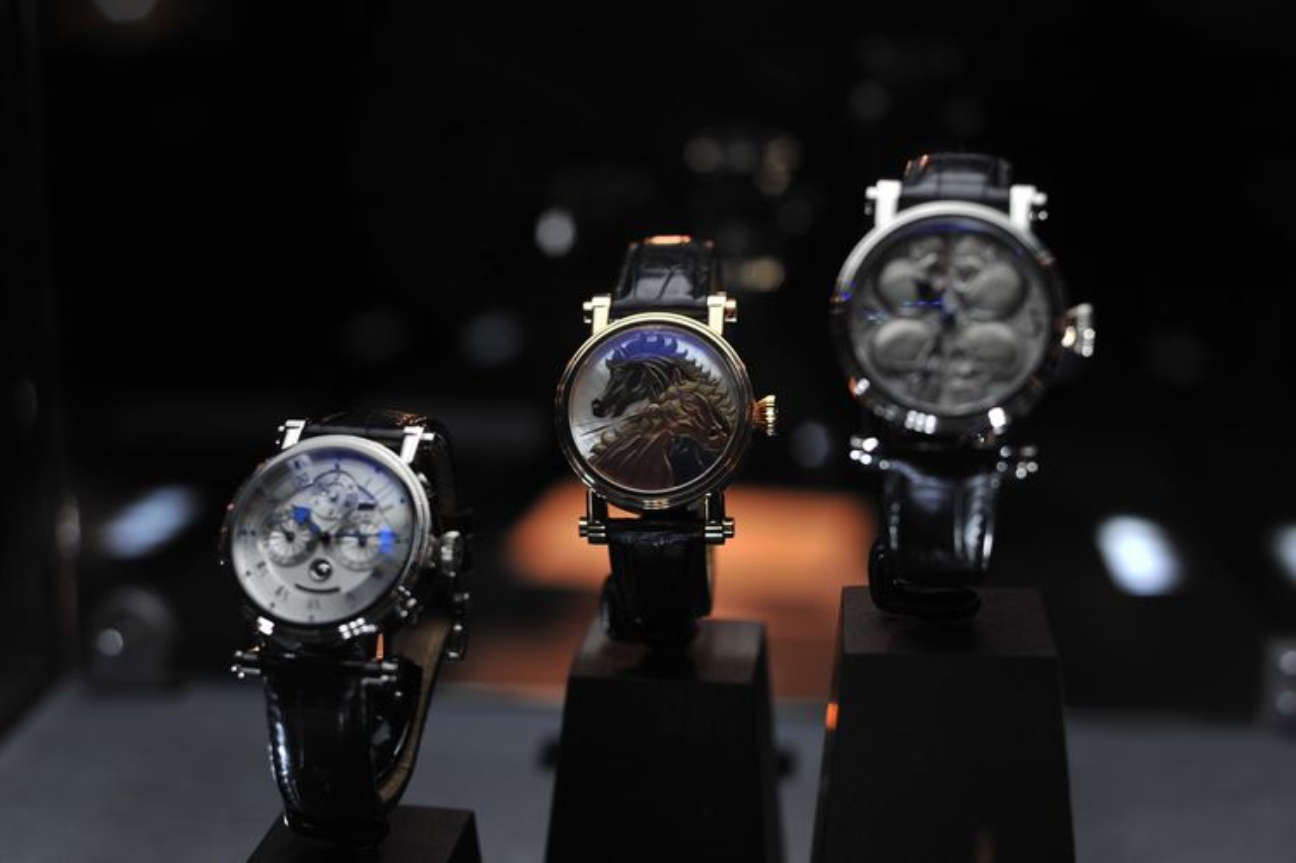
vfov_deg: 27.0
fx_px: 1799
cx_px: 648
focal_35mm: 50
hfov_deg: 39.6
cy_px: 432
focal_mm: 50
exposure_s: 1/50
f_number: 3.2
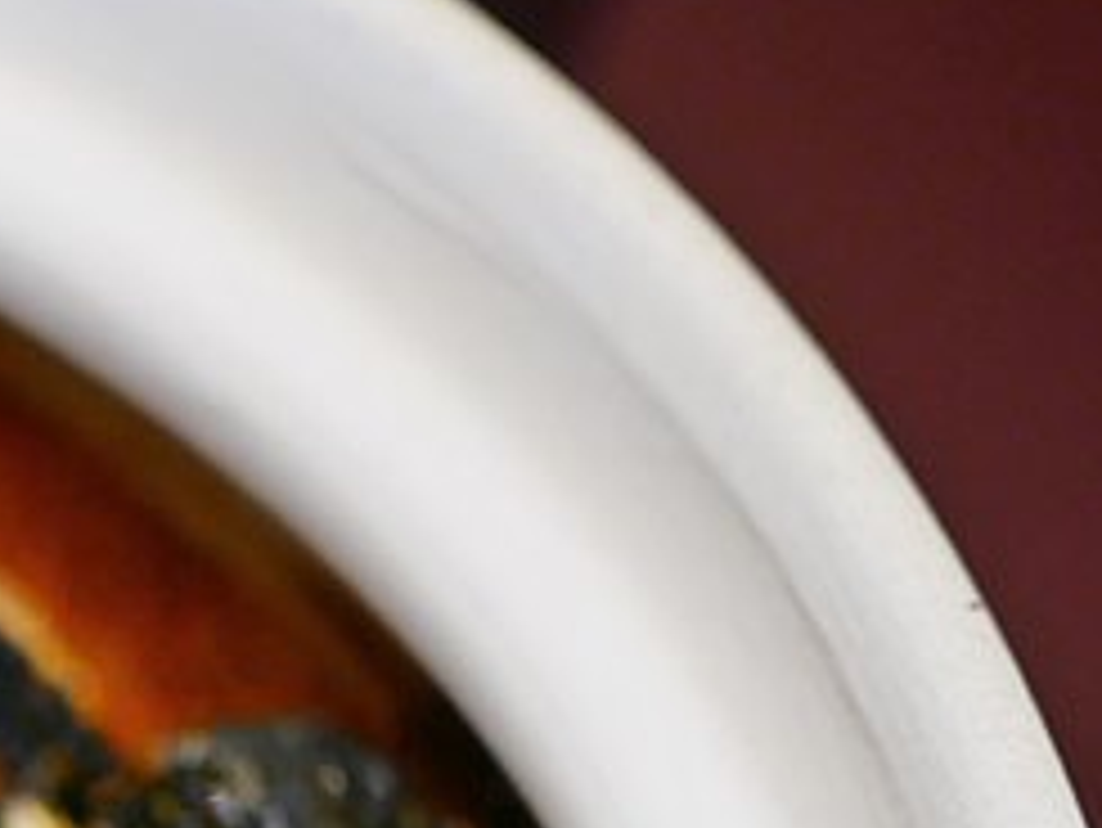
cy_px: 1411
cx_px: -1133
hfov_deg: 9.1
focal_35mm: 204
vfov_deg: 7.1
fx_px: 6498
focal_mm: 25
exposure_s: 1/125
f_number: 2
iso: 200
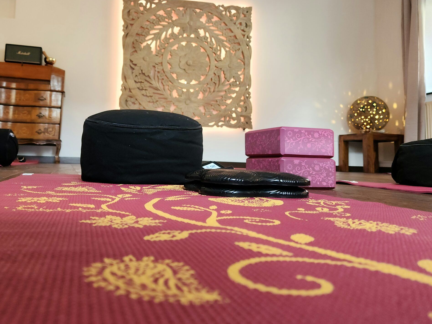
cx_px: 171
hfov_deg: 57.8
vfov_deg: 44.8
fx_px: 387
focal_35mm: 31
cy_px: 110
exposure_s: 1/50
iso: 125
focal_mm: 5.4
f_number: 1.8
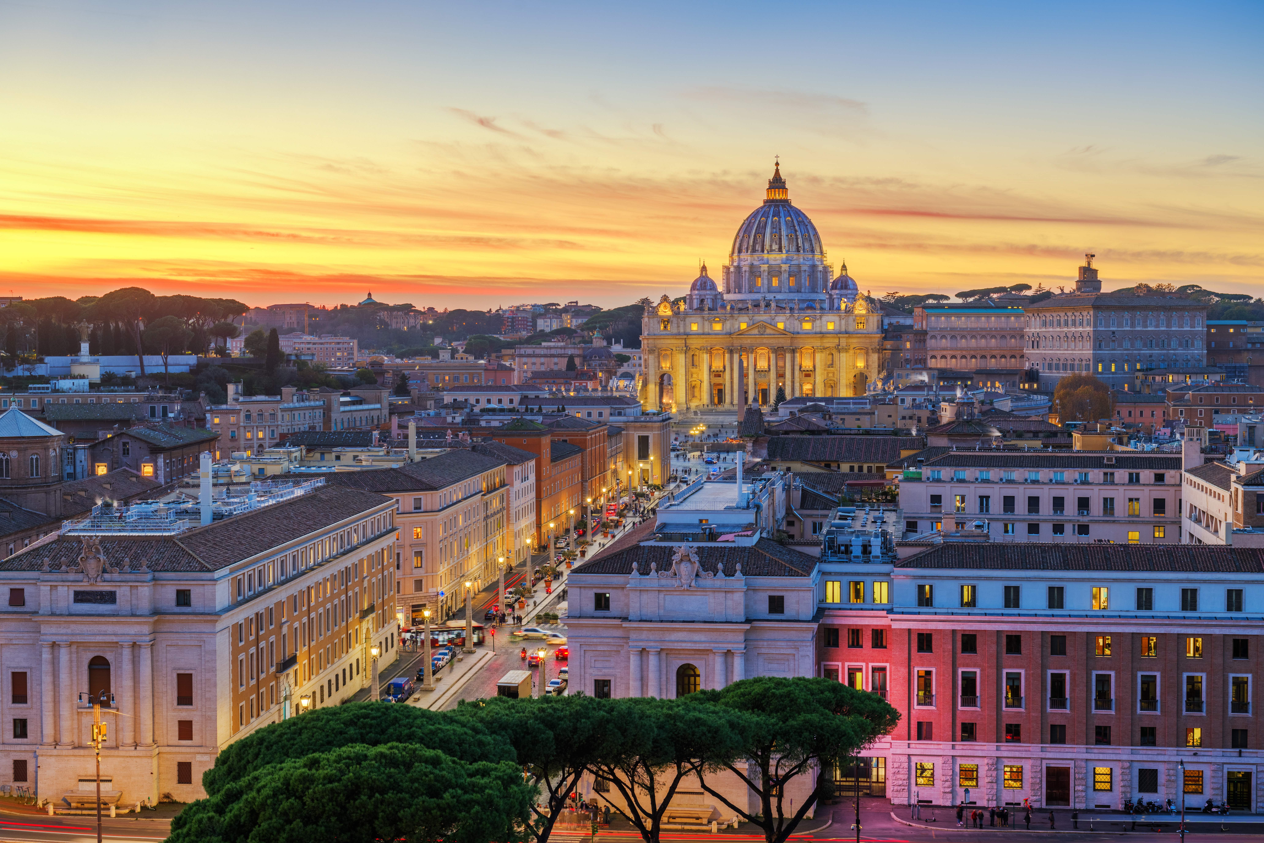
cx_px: 632
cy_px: 422
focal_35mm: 55
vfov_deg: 24.6
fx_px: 1931
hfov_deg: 36.2
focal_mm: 55
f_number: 8
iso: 64
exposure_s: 1/5
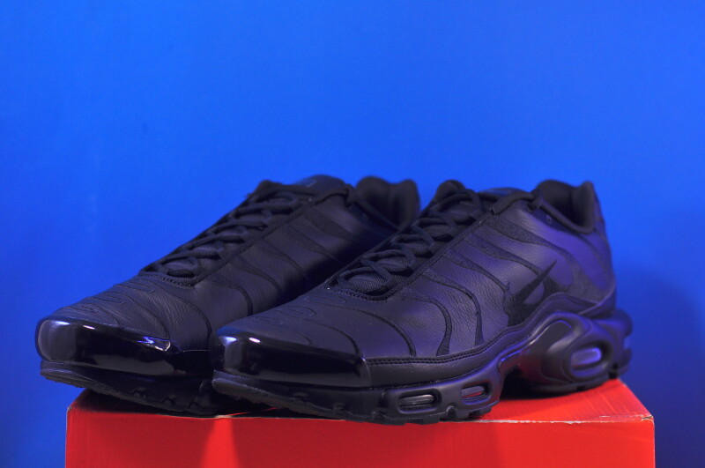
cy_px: 234
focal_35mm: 75
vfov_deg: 18.1
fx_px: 1467
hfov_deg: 27.0
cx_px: 352
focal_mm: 50
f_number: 3.2
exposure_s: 1/250
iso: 250
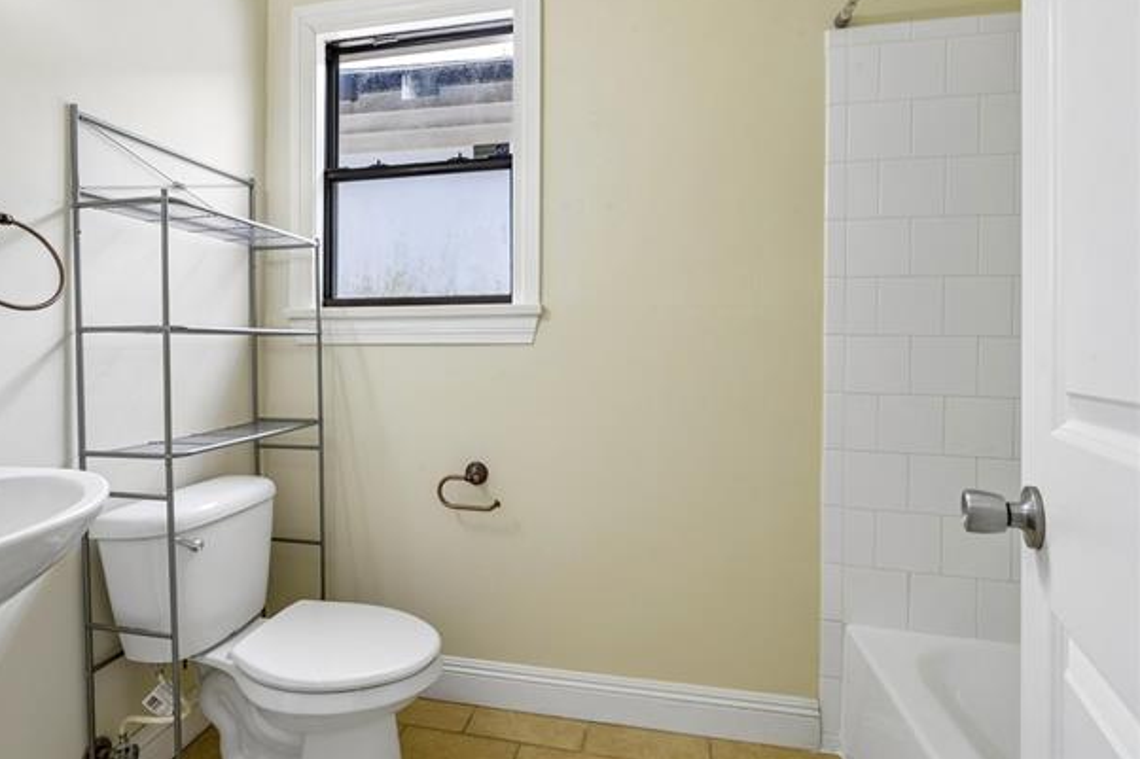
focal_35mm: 17
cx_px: 536
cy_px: 360
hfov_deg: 93.2
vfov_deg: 70.4
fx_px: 538
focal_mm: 16
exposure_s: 1/40
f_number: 10
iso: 400
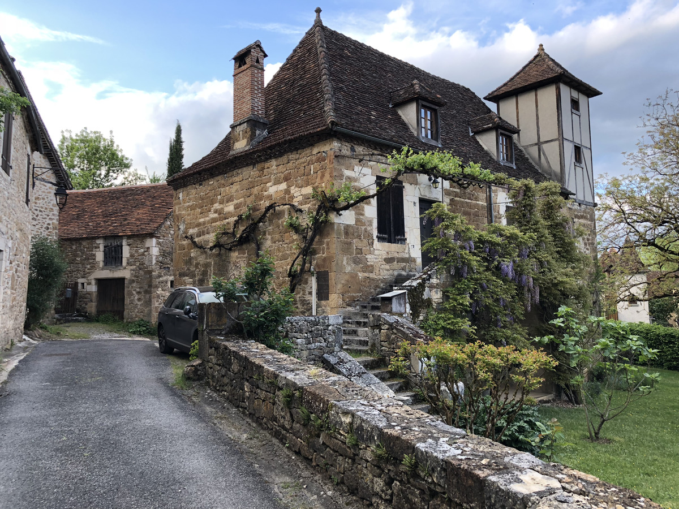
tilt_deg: +5.8
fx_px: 549
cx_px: 340
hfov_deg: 63.4
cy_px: 254
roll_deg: +1.6
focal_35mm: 28
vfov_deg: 49.7
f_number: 1.8
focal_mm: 4
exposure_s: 1/120
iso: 25
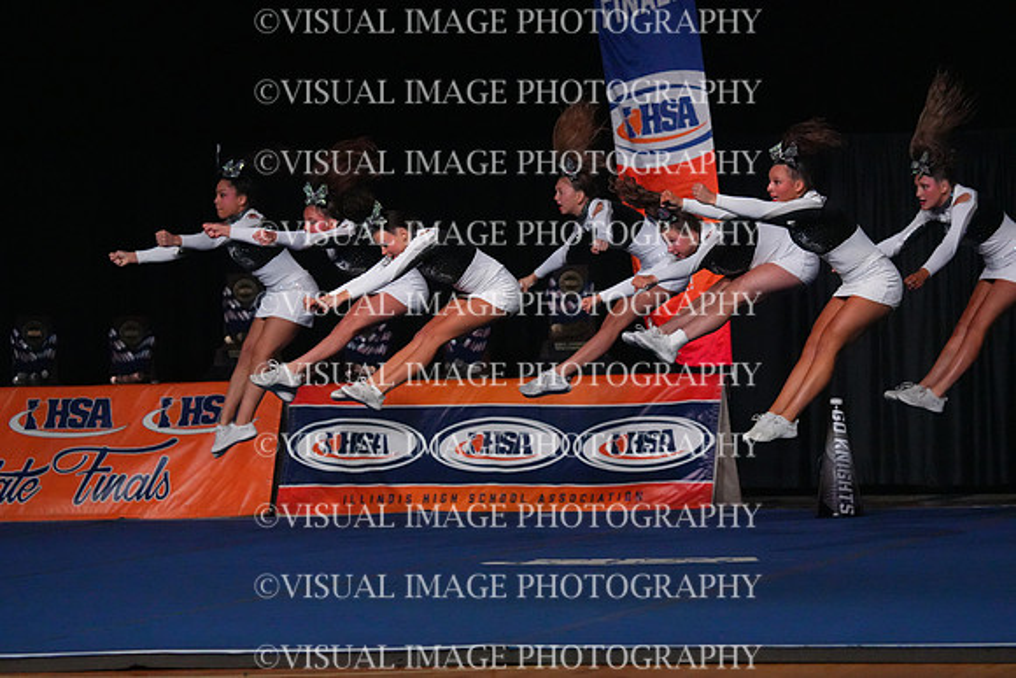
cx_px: 508
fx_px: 5363
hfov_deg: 10.8
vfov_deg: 7.2
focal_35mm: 190
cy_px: 339
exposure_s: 1/1250
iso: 16000
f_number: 5.6
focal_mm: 190
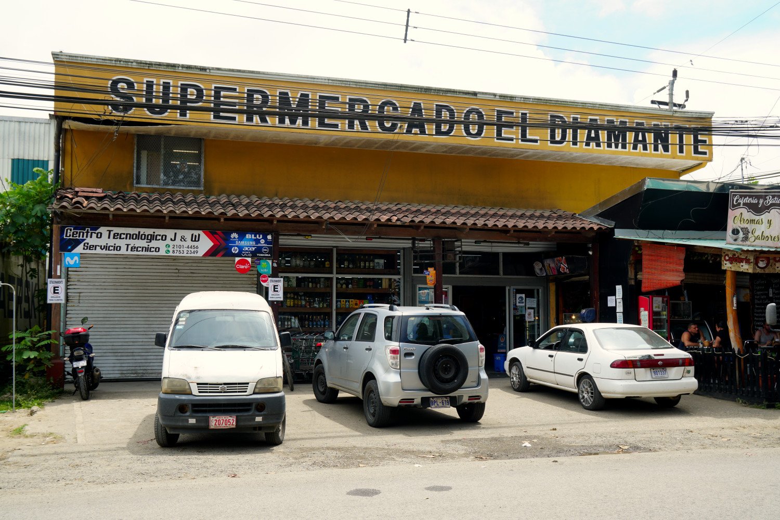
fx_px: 780
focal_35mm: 36
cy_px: 260
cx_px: 390
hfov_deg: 53.1
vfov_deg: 36.9
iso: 100
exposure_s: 1/100
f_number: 9
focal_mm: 24
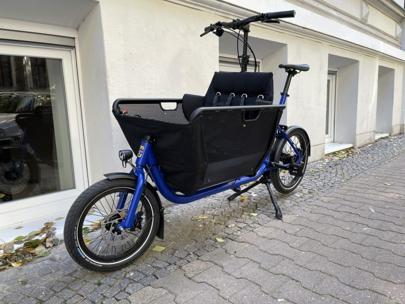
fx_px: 304
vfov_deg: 53.1
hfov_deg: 67.3
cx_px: 202
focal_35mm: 26
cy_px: 152
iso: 50
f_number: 1.6
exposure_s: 1/121
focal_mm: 5.1
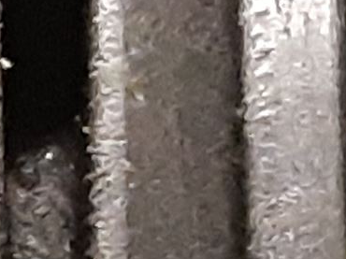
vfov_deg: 10.0
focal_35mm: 144
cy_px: 369
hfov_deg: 11.3
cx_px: -493
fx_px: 1438
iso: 500
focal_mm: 3.93
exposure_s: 1/25
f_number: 1.7
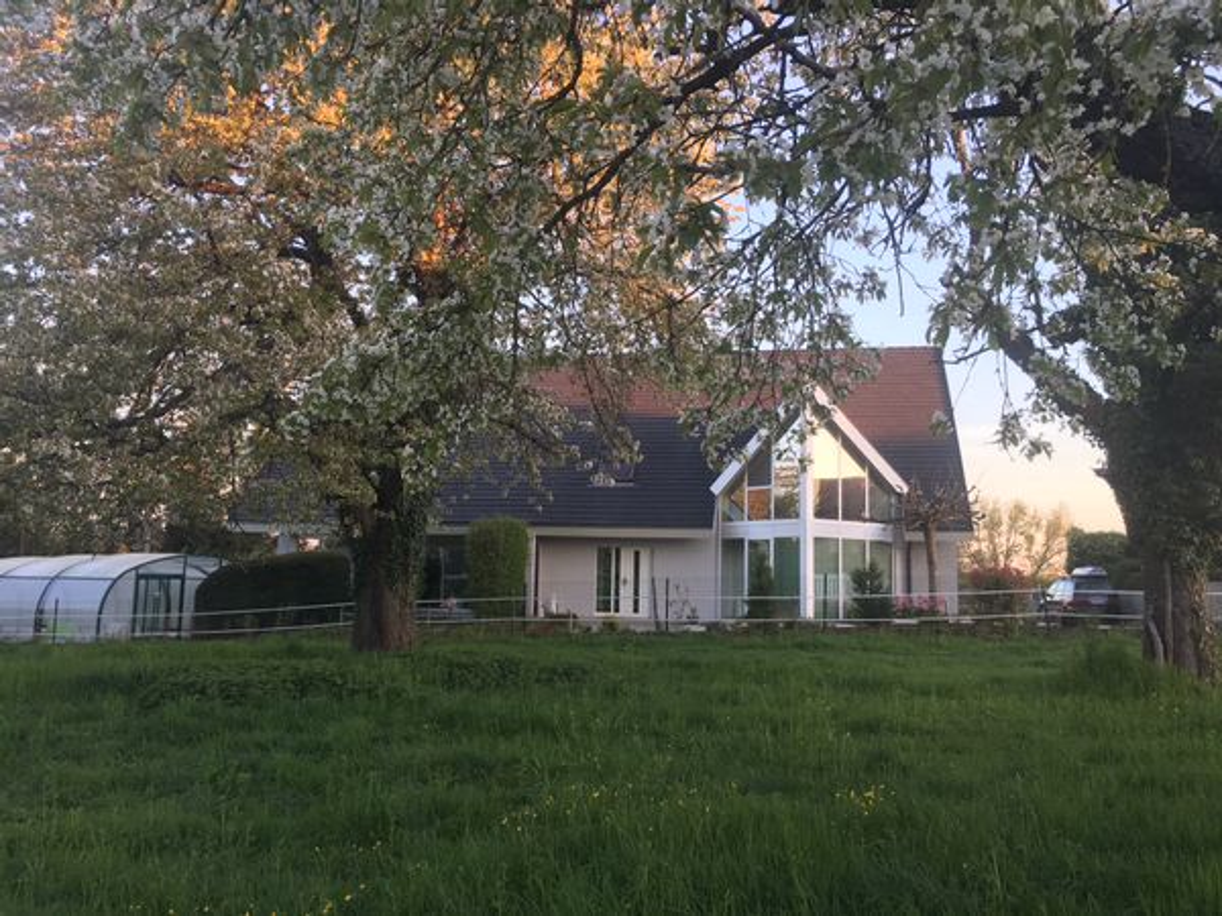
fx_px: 1024
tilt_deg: +7.6
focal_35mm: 29
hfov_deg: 61.7
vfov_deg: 48.2
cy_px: 458
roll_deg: -1.8
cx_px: 611
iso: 40
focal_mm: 4.15
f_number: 2.2
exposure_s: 1/100
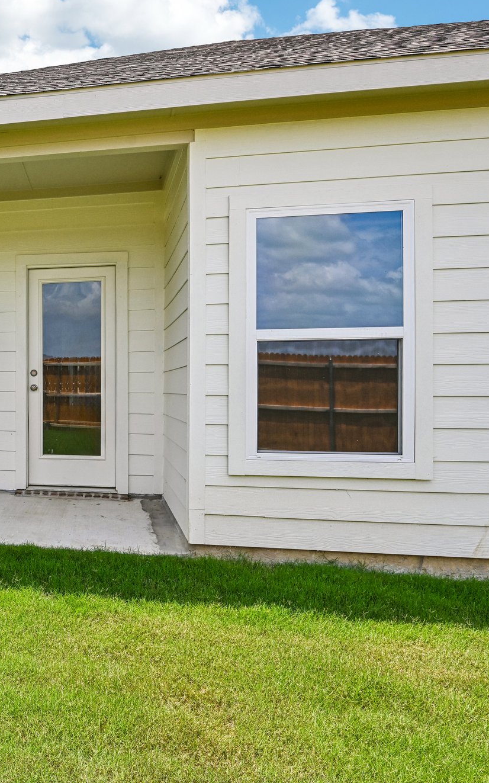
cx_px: -81
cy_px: 380
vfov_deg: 62.9
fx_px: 640
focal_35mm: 30
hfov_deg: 34.5
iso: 400
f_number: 8
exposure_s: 1/800
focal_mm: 19
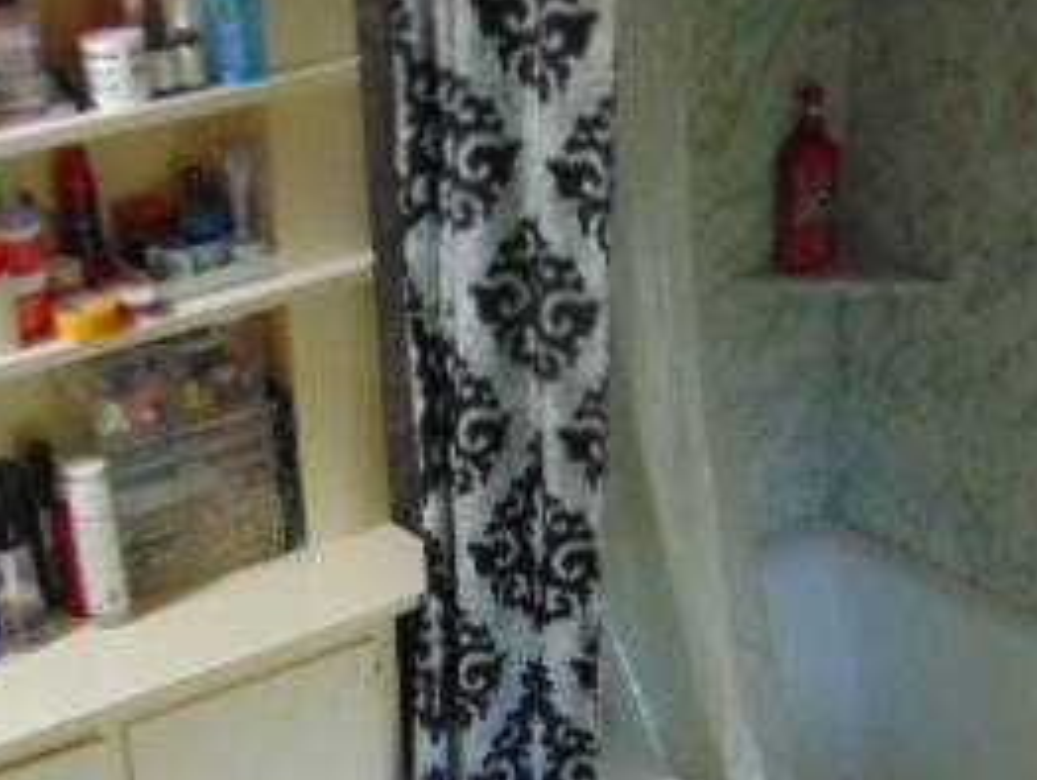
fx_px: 1829
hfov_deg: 31.4
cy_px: 721
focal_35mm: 61
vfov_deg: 23.4
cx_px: 356
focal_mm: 4.5
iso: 400
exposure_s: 1/25
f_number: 3
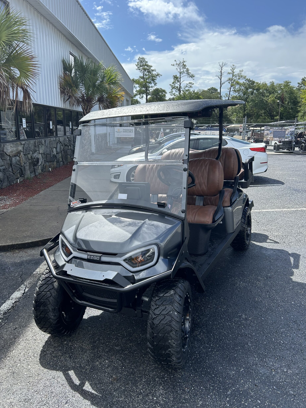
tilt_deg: -14.5
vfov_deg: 65.3
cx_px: 148
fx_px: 318
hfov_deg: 51.4
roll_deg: +0.8
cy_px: 201
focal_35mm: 27
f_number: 1.5
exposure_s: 1/2762
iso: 50
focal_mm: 5.7
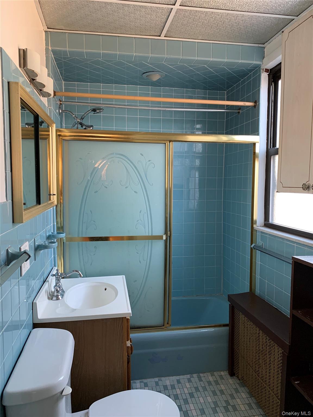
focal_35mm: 26
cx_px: 156
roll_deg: +0.3
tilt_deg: -4.9
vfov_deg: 67.3
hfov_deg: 53.1
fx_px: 313
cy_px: 208
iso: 125
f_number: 1.8
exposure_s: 1/60
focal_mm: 4.25
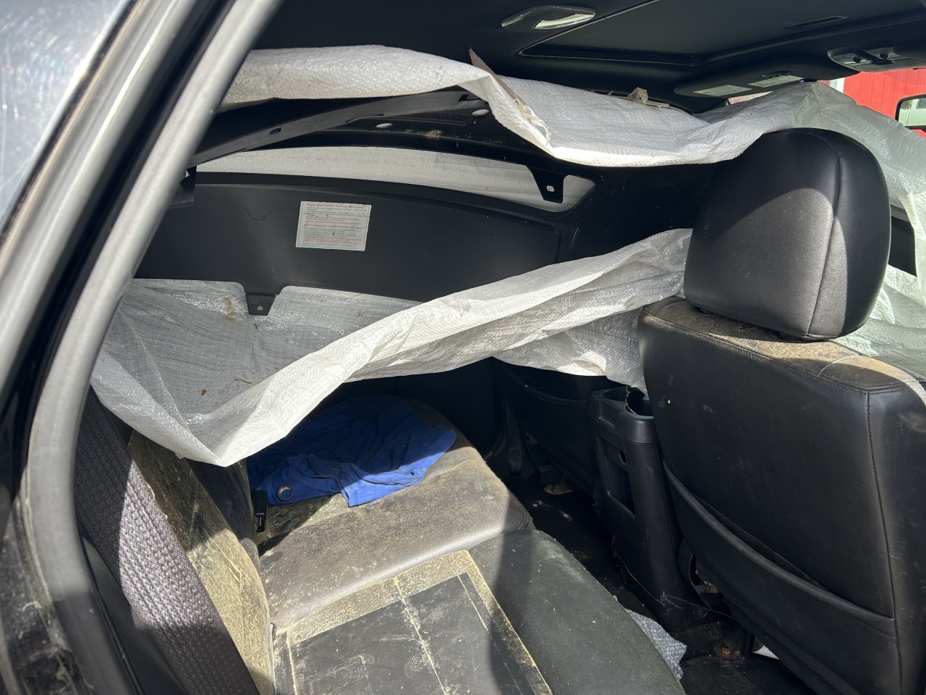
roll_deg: -0.4
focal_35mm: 26
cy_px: 348
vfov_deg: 53.1
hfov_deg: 67.3
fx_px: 696
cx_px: 463
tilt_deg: -14.2
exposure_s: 1/733
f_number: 1.5
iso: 50
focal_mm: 5.7
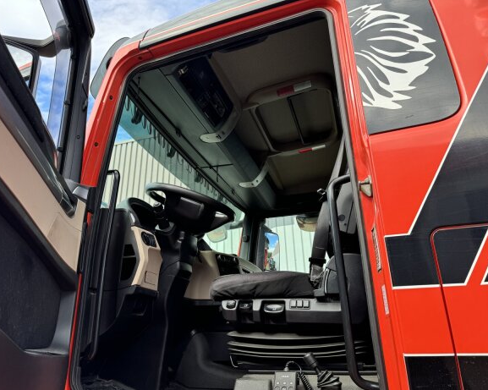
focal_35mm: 26
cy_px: 202
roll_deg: +0.0
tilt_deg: +22.9
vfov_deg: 54.9
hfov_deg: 65.9
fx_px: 375
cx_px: 222
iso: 80
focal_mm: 6.76
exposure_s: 1/464
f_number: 1.78
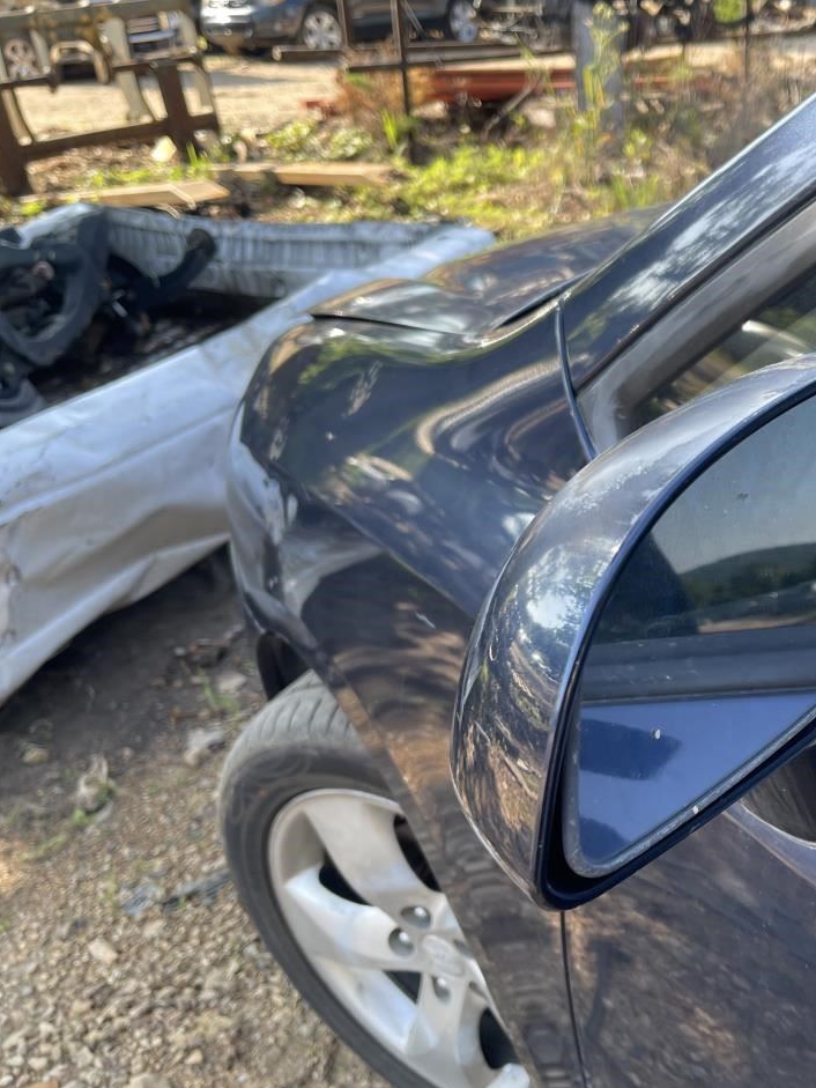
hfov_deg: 39.7
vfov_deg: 54.0
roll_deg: +0.0
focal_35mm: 34
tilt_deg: -29.0
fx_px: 1068
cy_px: 546
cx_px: 685
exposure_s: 1/225
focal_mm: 5.1
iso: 32
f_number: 1.6
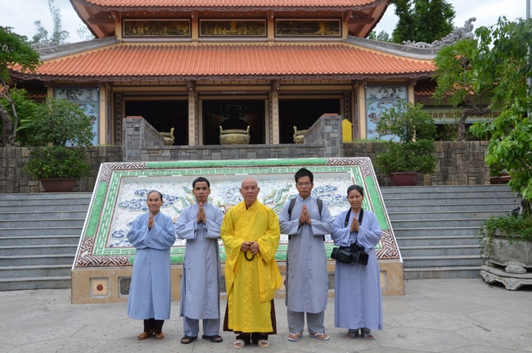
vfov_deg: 36.7
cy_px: 176
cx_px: 266
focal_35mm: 36
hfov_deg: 53.2
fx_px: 531
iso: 640
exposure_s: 1/250
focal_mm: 24
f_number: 8
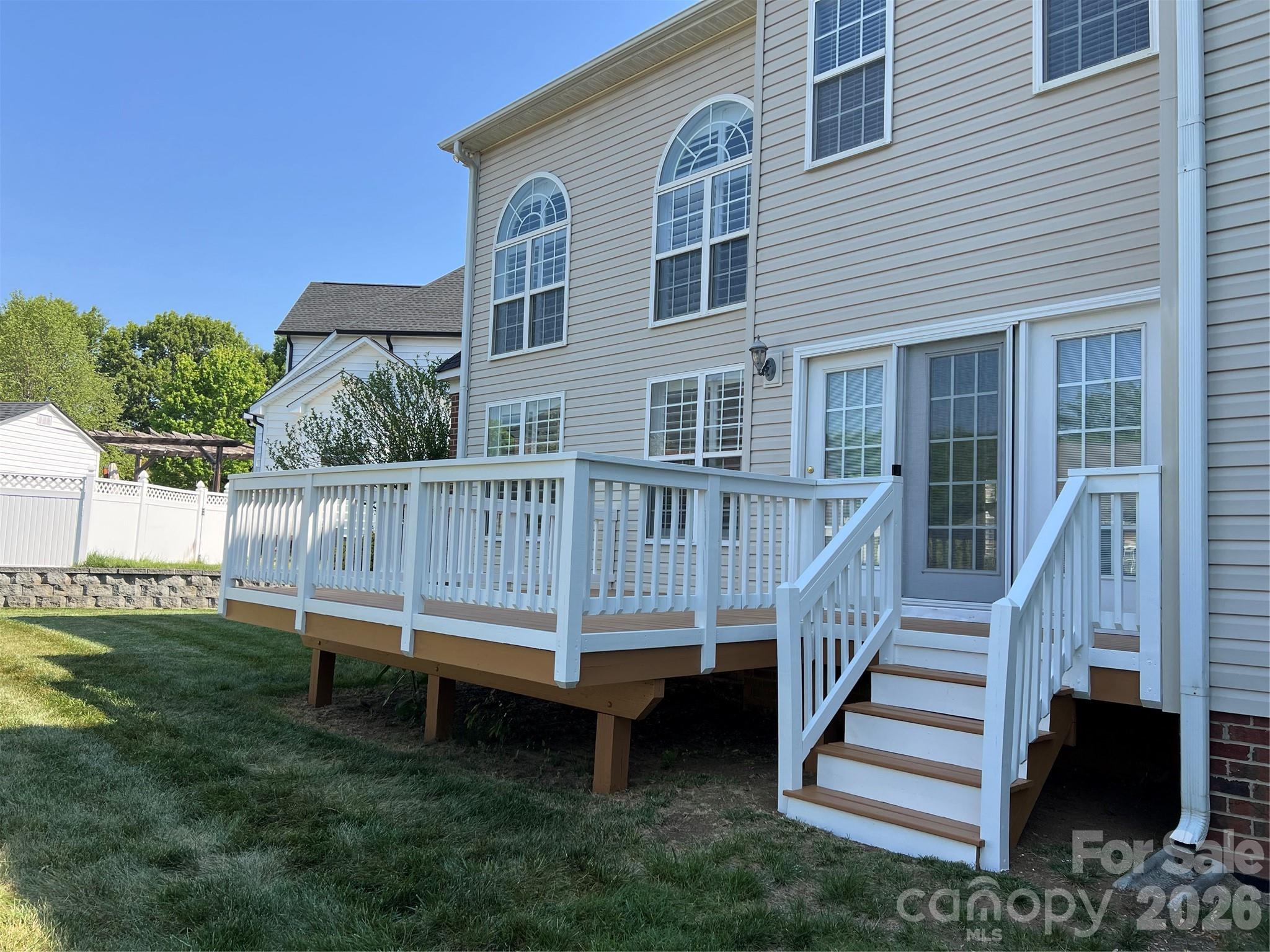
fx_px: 954
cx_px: 635
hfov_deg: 67.3
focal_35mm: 26
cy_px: 476
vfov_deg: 53.1
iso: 50
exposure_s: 1/1645
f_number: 1.5
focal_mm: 5.7
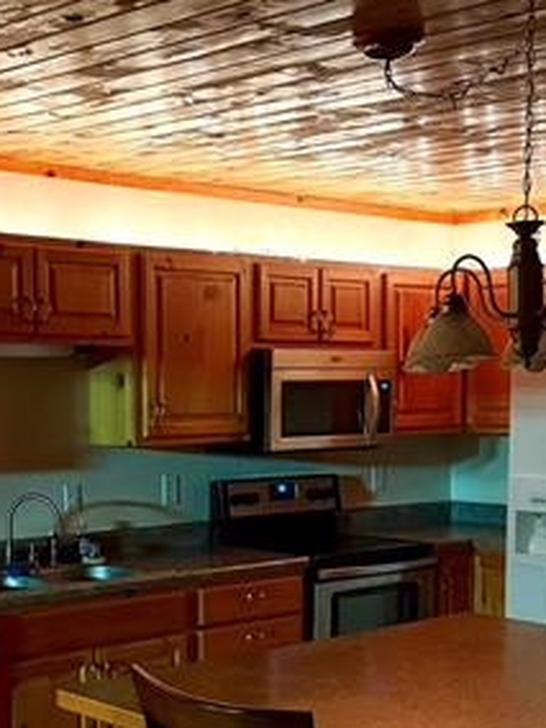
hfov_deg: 22.6
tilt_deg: -5.8
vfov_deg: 29.5
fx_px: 1367
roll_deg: -0.7
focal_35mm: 65
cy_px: 515
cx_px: 233
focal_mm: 6.76
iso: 800
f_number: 1.78
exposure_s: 1/30
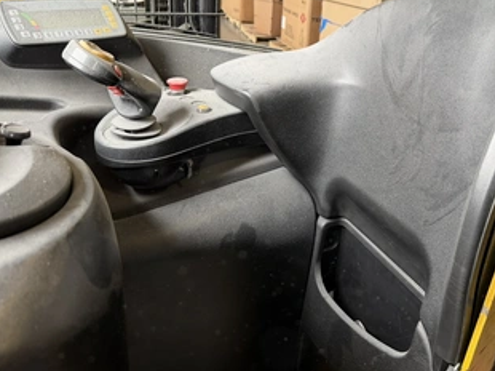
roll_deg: -3.9
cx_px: 291
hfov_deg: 58.0
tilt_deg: -22.4
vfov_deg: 45.0
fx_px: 443
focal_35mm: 31
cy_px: 138
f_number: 1.78
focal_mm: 6.76
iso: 200
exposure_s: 1/121
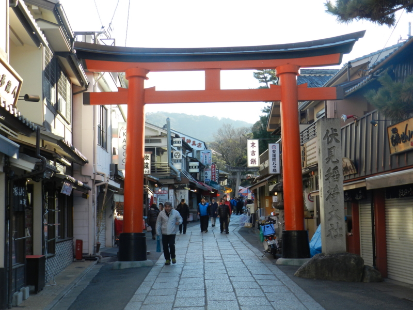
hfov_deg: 36.2
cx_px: 206
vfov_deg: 27.5
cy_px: 155
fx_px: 632
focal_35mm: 53
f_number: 4.4
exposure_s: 1/200
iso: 160
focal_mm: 9.4
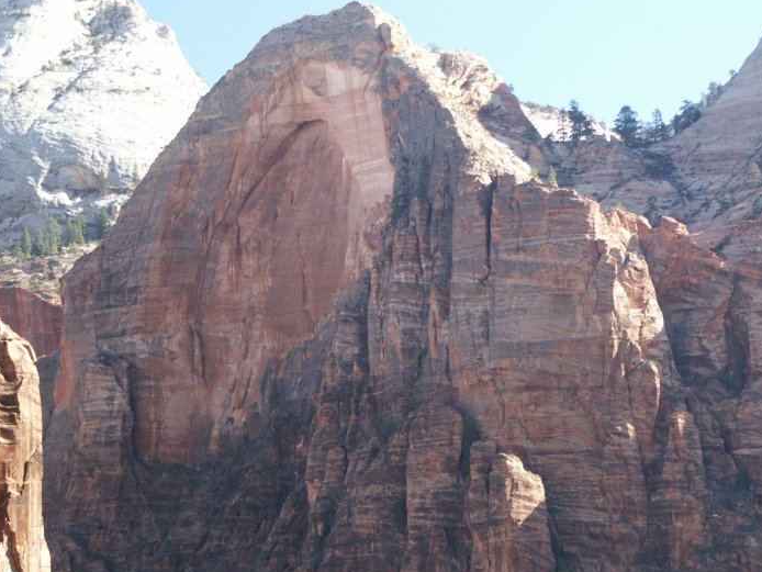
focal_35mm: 121
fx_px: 2664
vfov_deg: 12.3
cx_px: 417
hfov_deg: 16.3
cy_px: 283
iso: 125
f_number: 3.5
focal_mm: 25.97
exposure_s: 1/90
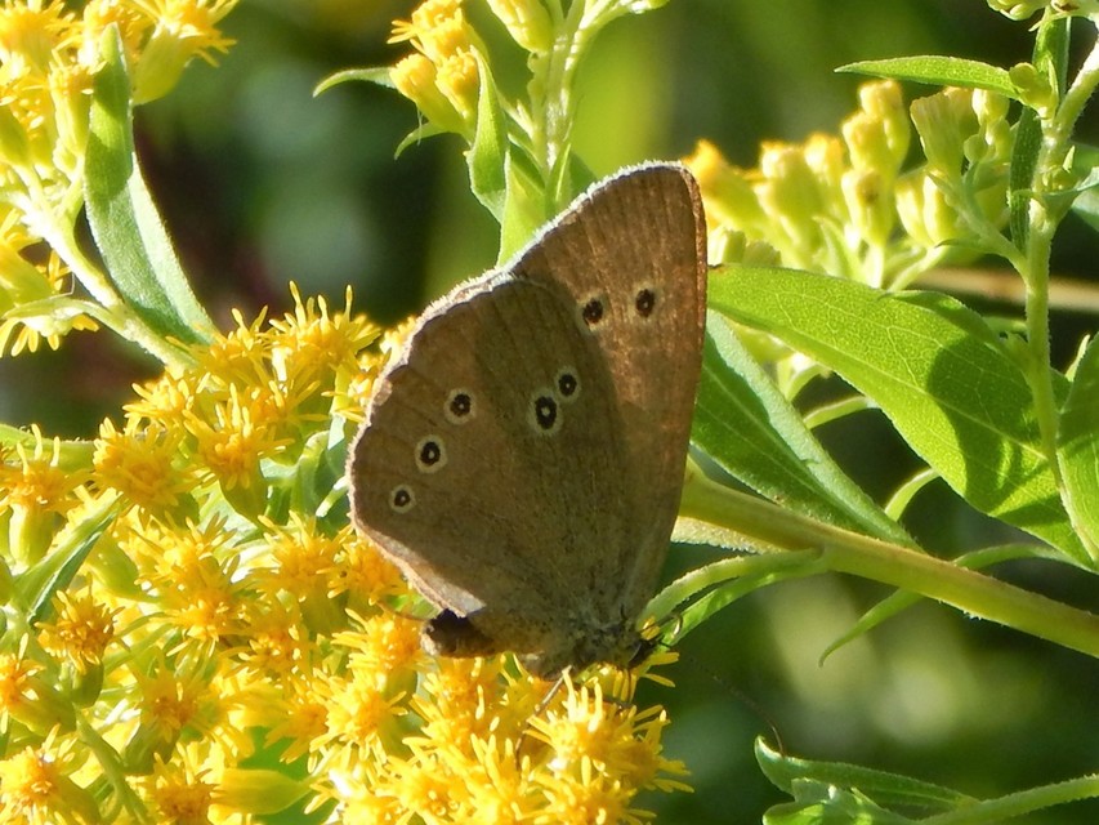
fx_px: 12193
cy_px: 412
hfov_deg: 5.2
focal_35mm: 384
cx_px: 550
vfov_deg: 3.9
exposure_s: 1/250
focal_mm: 69
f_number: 5.7
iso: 125
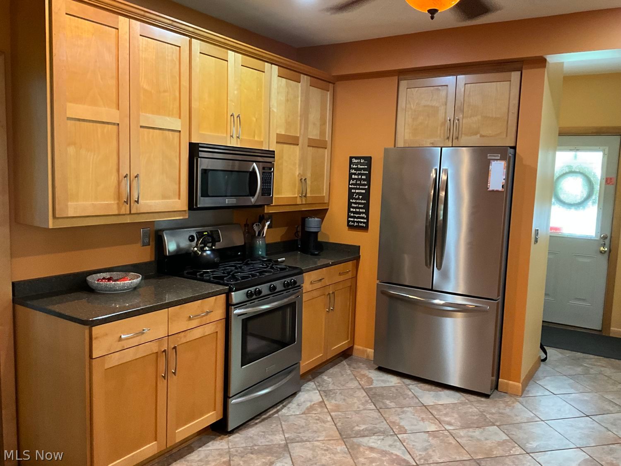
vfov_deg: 48.2
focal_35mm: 29
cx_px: 310
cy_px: 233
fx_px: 520
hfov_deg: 61.7
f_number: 1.8
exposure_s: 1/40
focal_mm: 3
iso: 250
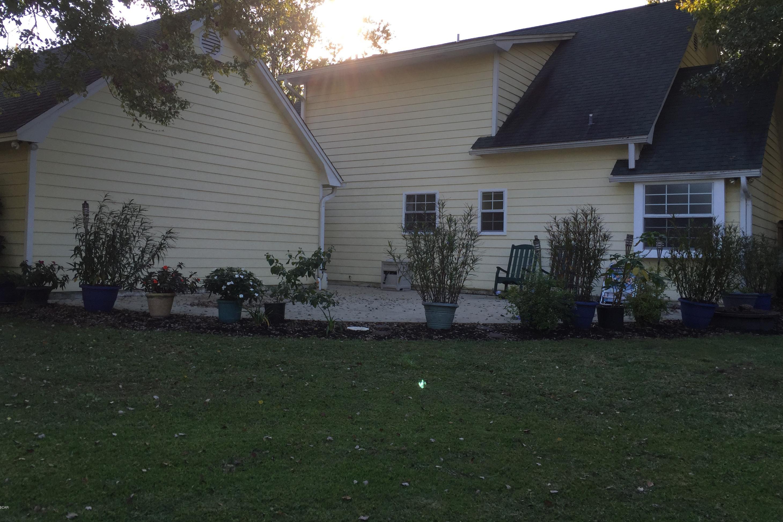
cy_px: 225
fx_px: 674
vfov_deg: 42.2
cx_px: 389
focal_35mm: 31
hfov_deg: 60.3
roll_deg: -2.7
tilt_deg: +4.1
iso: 32
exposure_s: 1/514
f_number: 2.2
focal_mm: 4.15
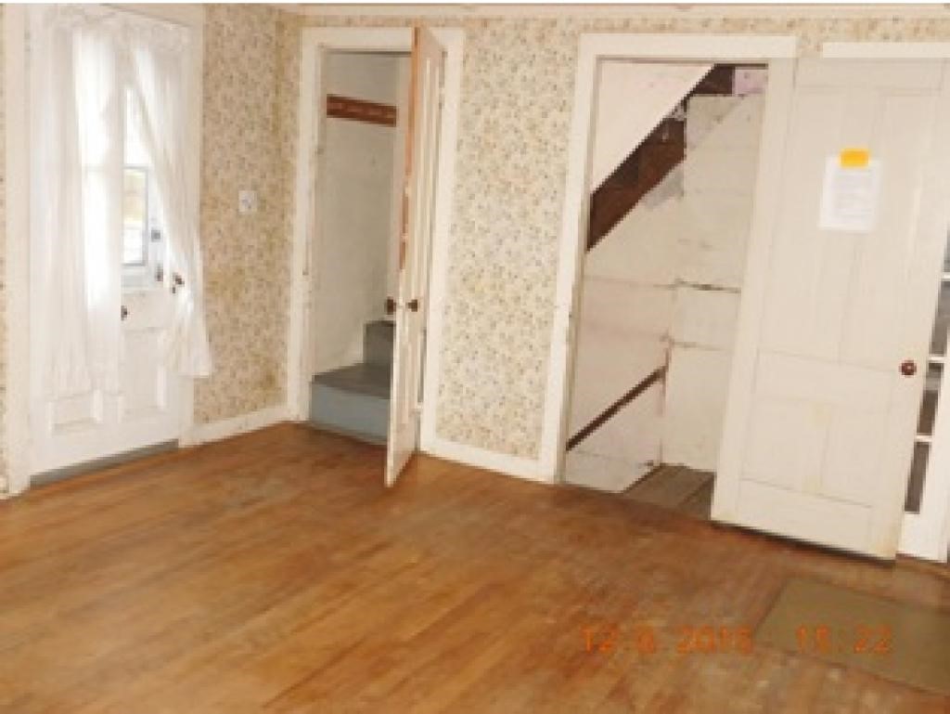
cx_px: 475
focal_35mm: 36
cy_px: 357
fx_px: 988
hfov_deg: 51.3
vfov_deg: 39.7
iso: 450
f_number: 3.5
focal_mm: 6.3
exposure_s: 1/30
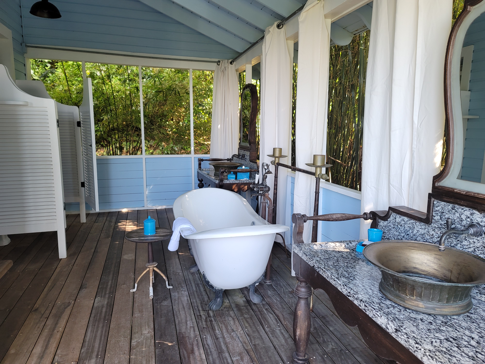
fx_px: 350
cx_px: 242
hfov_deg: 69.4
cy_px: 182
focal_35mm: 25
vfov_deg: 54.9
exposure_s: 1/119
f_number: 1.8
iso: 125
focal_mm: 7
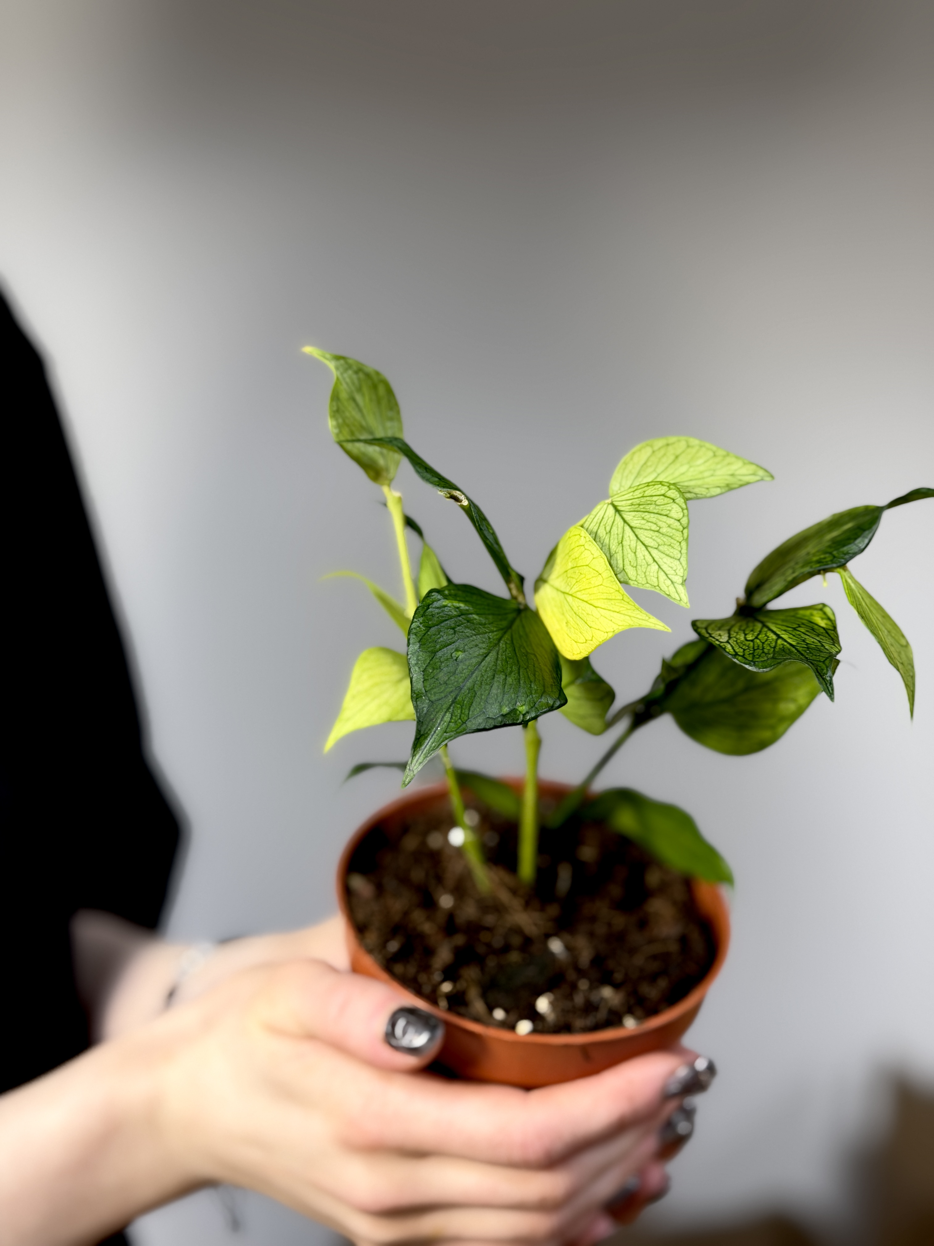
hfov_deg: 30.3
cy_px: 623
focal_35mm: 48
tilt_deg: -8.4
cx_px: 467
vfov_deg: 39.7
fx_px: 1727
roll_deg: +0.9
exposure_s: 1/100
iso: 80
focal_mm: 6.76
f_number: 1.78
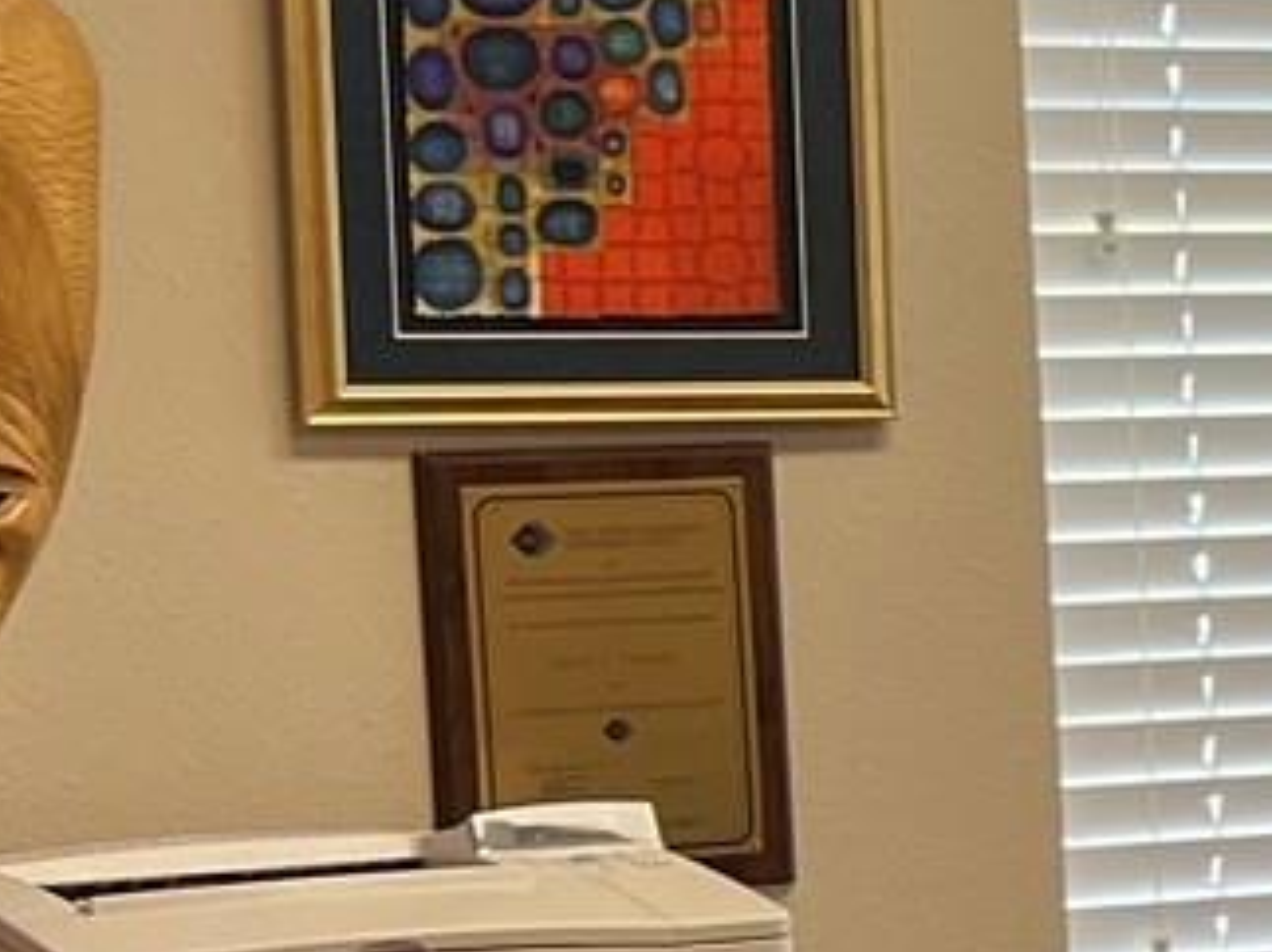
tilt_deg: -6.1
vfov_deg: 8.9
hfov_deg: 10.0
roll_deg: +1.4
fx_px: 6061
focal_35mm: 165
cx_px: 3339
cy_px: 897
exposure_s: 1/60
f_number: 1.5
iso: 80
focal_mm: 5.7
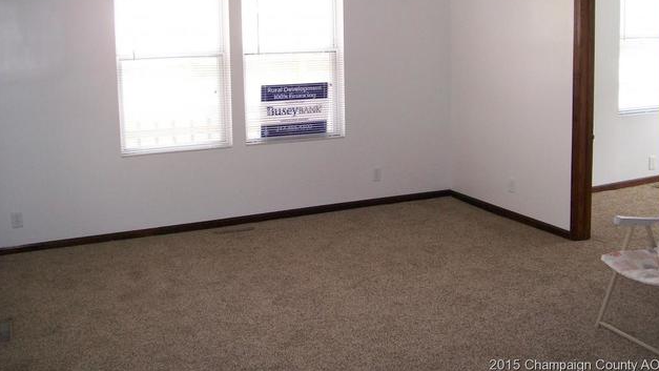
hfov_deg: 50.5
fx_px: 699
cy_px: 120
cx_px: 334
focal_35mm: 40
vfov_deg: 29.5
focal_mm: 6
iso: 140
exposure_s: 1/94.8
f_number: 2.7
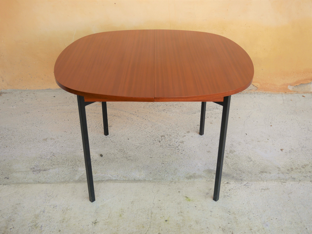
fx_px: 361
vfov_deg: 36.0
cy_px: 117
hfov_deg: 46.8
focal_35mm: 40
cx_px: 156
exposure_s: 1/250
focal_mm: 20
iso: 200
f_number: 2.5
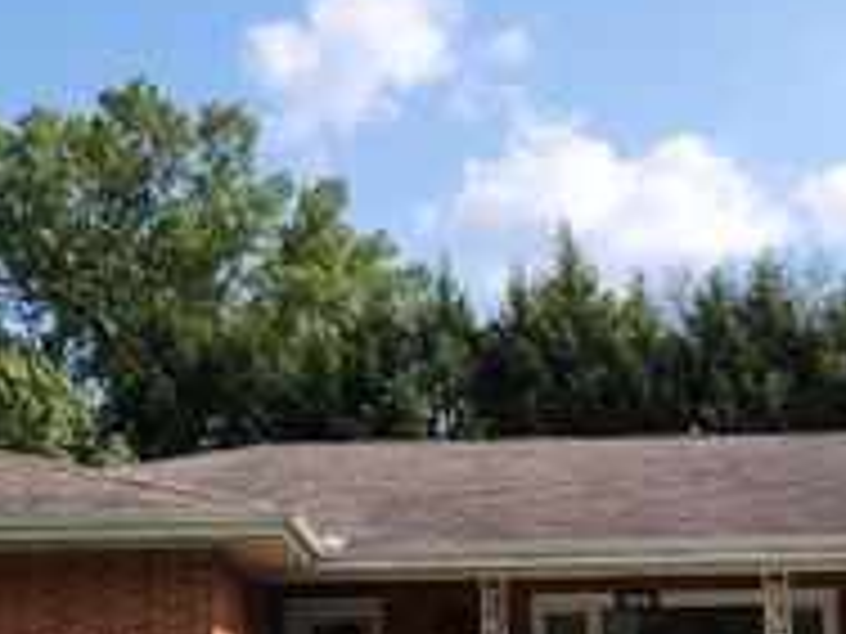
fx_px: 1564
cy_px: 641
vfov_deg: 22.0
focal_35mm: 64
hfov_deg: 30.2
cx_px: 472
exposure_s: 1/771
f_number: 1.8
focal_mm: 6.7
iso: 16
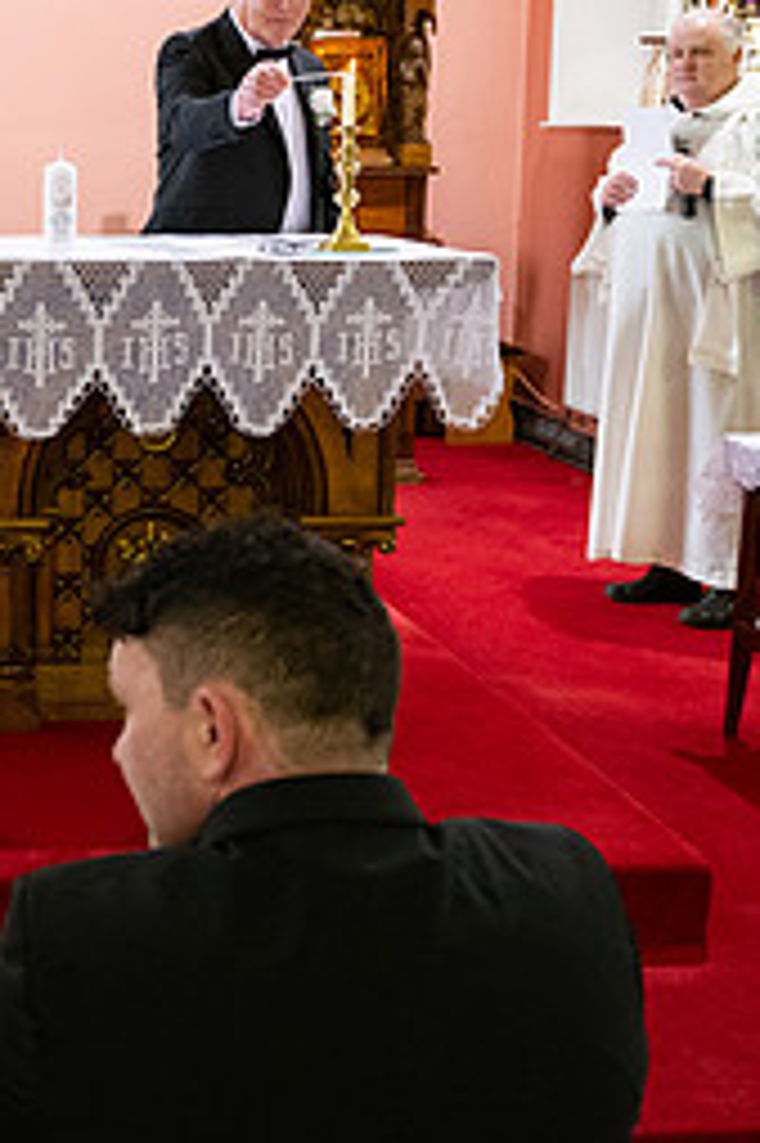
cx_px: -189
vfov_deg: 34.8
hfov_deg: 21.7
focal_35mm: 57
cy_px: 403
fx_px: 1807
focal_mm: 24
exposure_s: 1/160
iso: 1250
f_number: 3.5
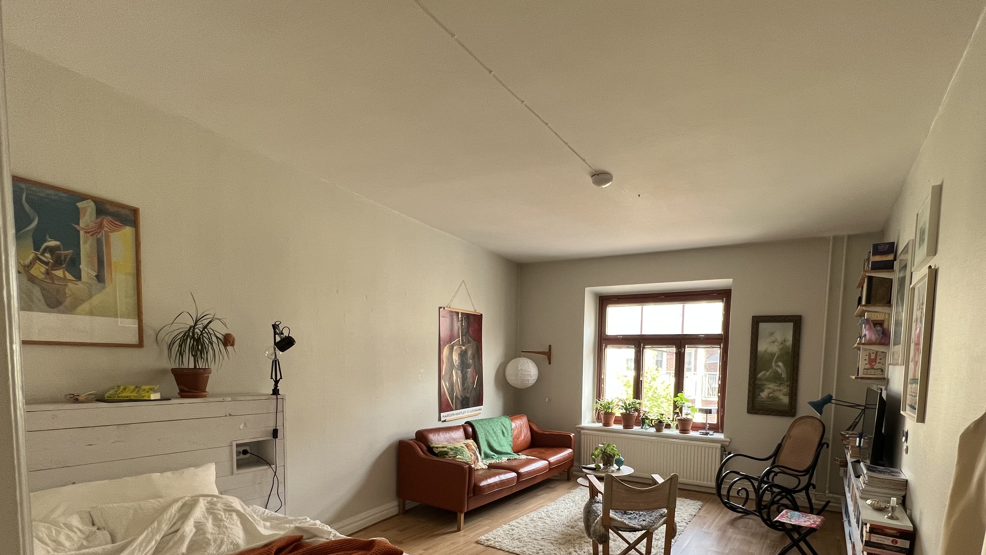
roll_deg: -1.2
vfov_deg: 61.2
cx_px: 576
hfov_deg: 95.0
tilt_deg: -4.7
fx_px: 444
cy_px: 401
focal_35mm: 17
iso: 125
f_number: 1.8
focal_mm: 1.57
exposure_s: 1/99
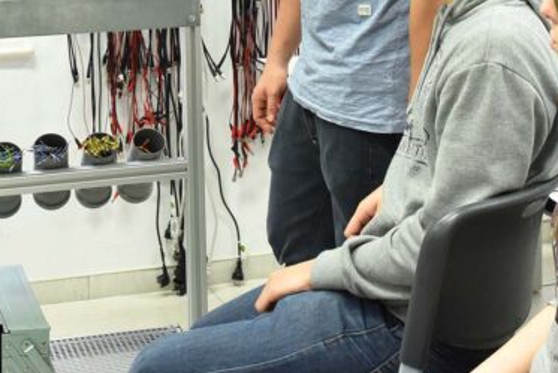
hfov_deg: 21.2
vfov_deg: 13.6
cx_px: 238
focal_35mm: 96
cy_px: -136
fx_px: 1488
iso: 2200
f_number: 5.6
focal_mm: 35
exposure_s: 1/125
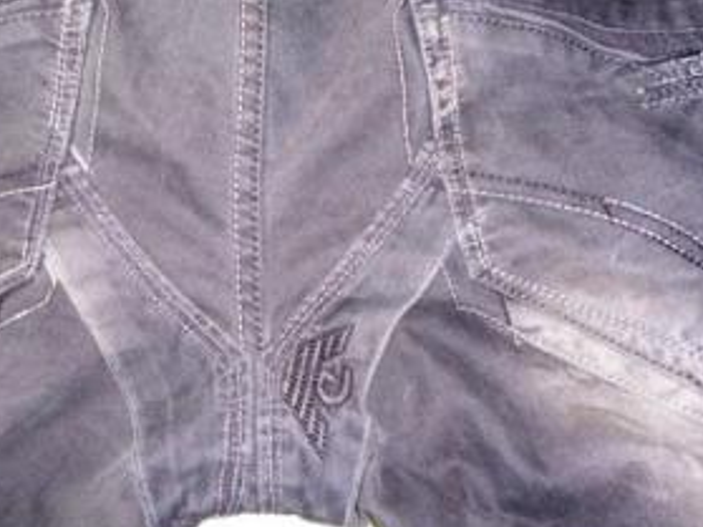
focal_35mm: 45
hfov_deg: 41.6
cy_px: 174
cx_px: 242
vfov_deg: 31.9
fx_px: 913
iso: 200
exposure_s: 1/60
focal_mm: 5
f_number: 3.1
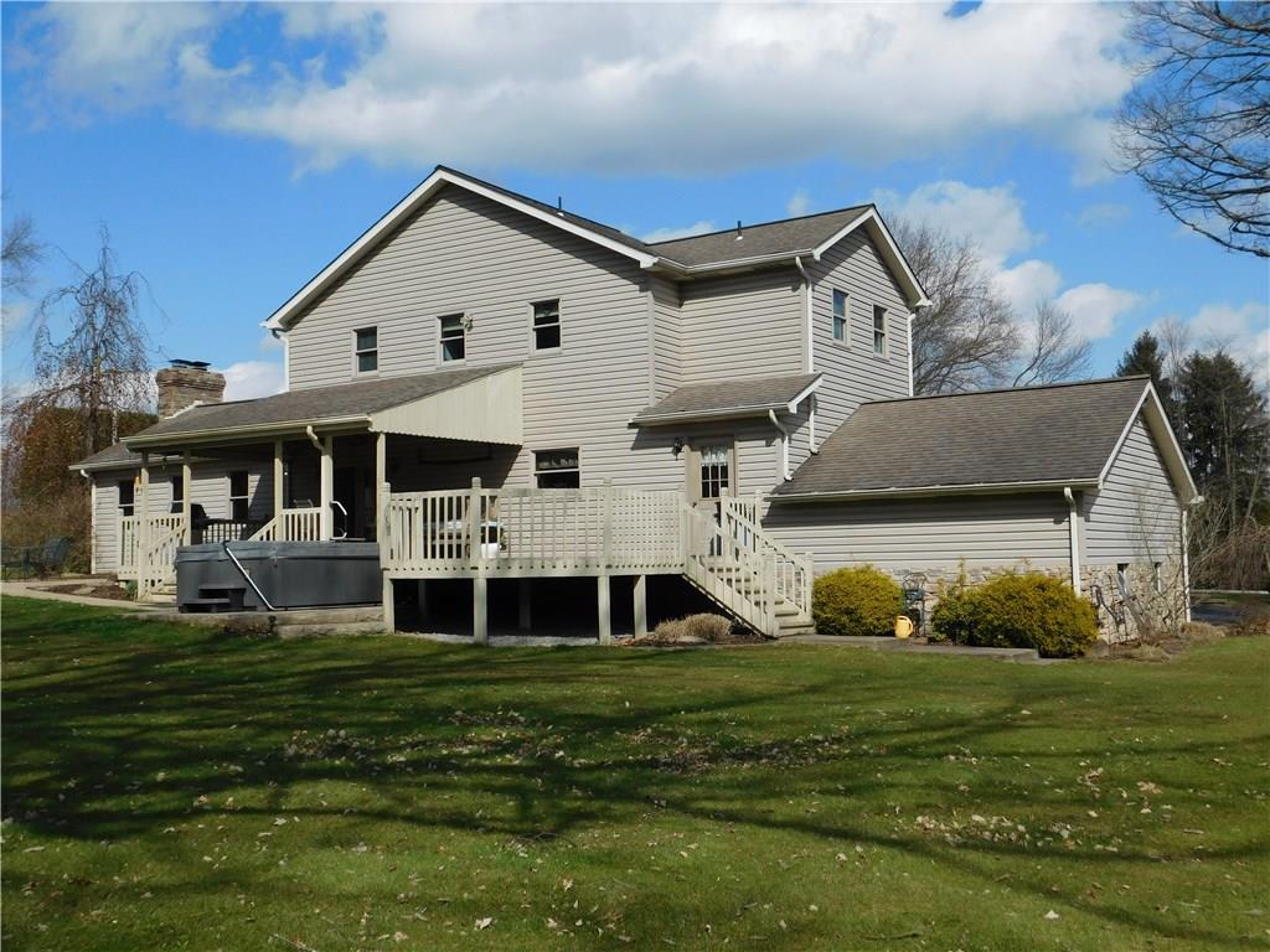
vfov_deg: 39.7
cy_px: 476
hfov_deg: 51.4
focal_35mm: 36
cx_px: 635
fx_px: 1321
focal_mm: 6.3
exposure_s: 1/640
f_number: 7
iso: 125
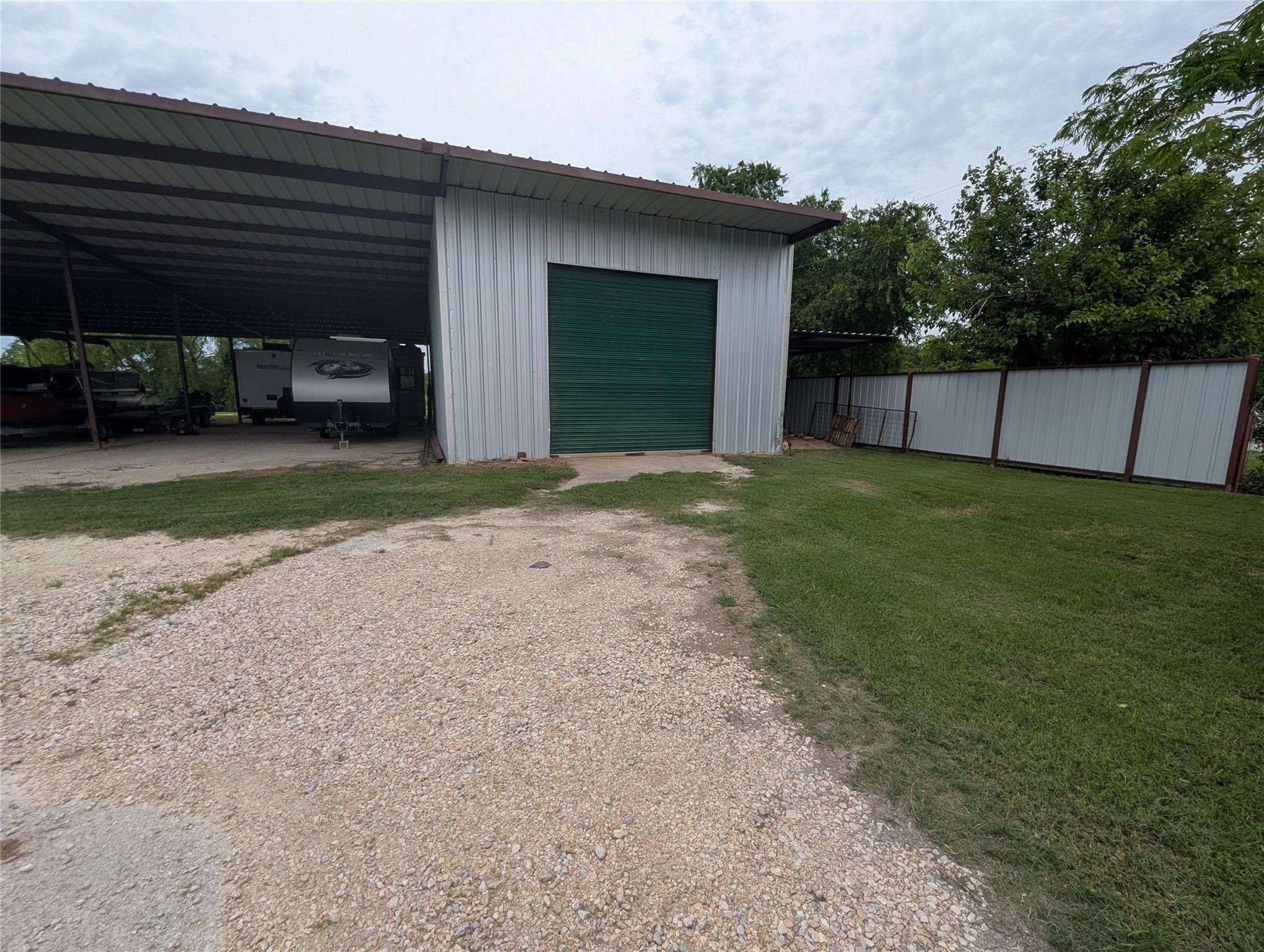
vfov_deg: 90.1
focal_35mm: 13
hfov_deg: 106.1
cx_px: 632
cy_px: 476
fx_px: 475
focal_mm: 1.95
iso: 48
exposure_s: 1/1562
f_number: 2.2
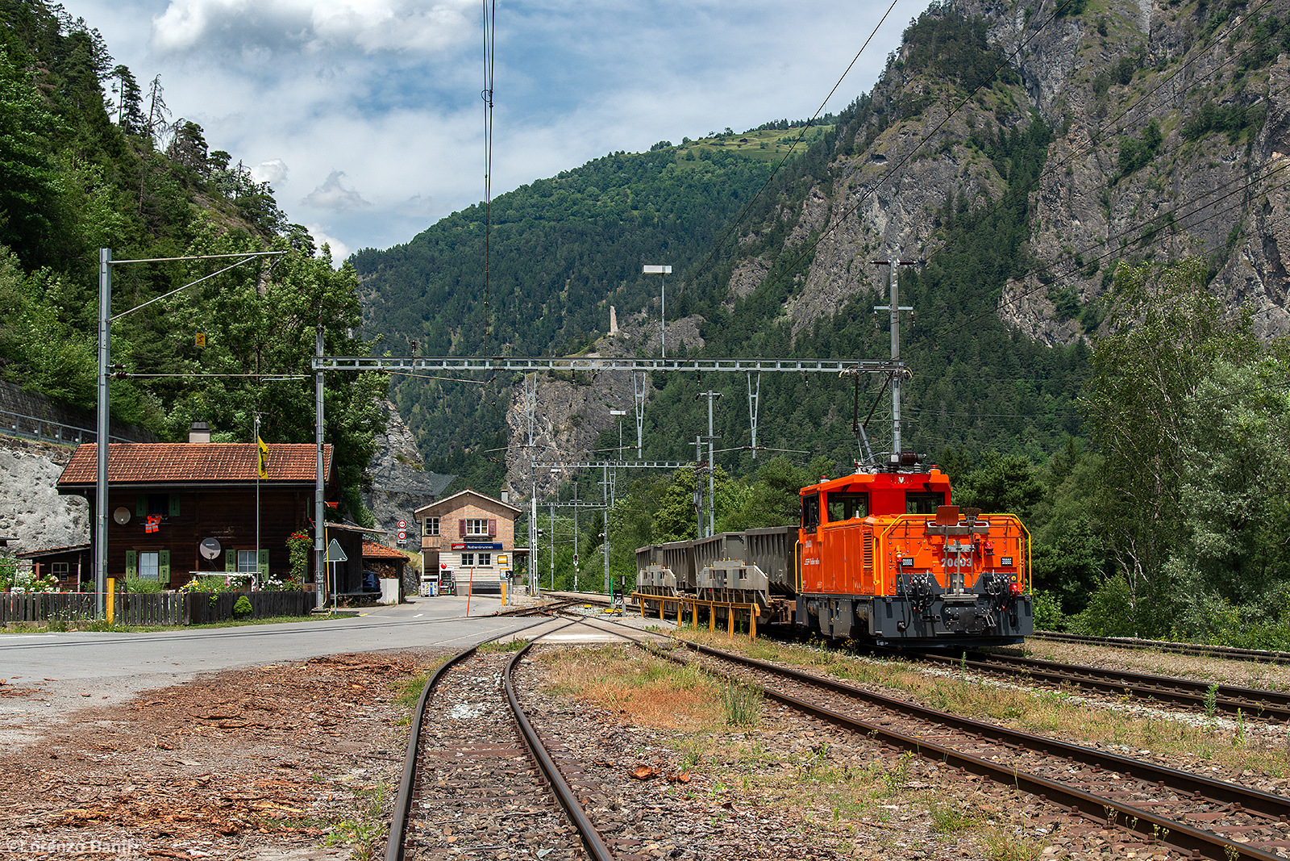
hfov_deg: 42.7
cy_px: 430
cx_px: 645
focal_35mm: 46
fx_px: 1648
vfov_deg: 29.2
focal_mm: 46
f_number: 7.1
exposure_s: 1/640
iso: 250
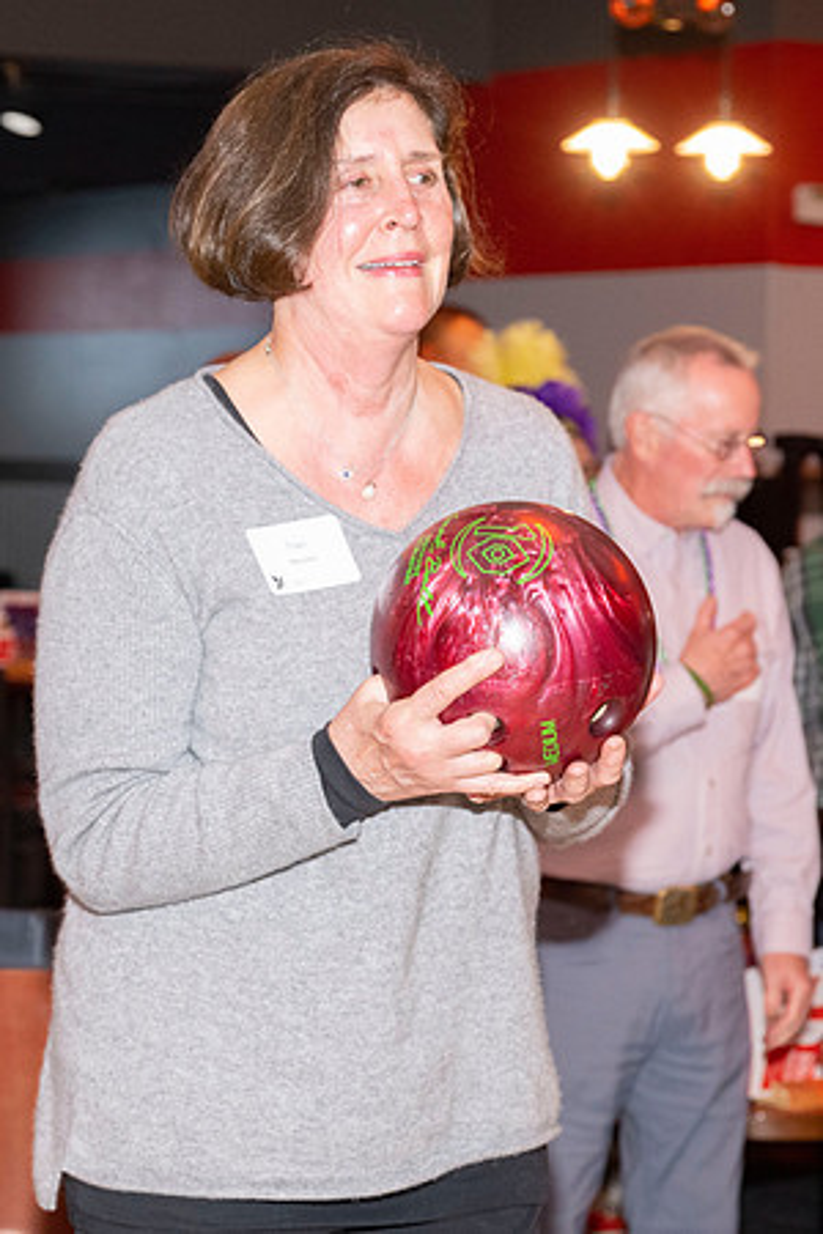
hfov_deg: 13.1
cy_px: 617
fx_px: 3549
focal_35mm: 104
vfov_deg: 19.7
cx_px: 126
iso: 2000
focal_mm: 69
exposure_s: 1/100
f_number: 5.6
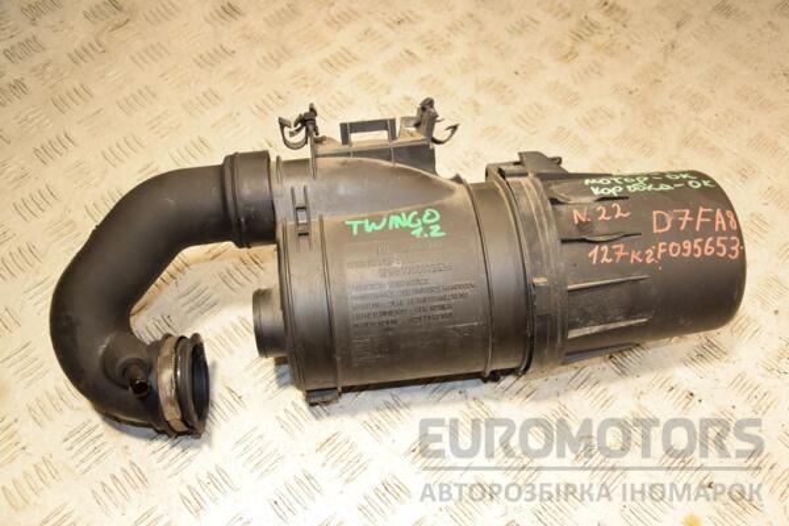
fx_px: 789
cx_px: 394
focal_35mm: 36
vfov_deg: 36.9
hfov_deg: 53.1
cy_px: 263
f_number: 5
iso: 800
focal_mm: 24
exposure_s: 1/200
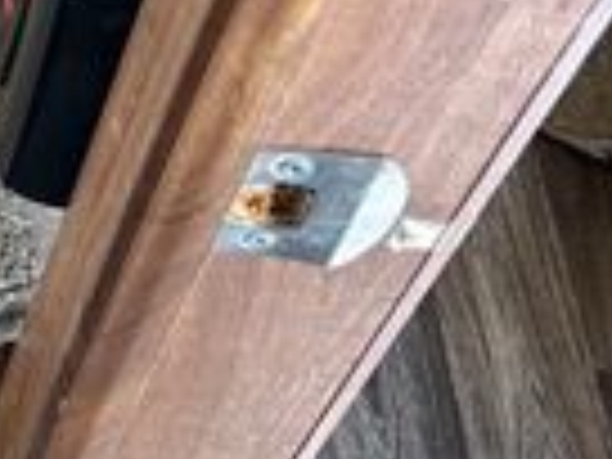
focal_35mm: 113
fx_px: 1998
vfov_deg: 12.4
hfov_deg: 13.3
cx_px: -814
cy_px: -243
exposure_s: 1/121
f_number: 1.78
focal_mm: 6.86
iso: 200
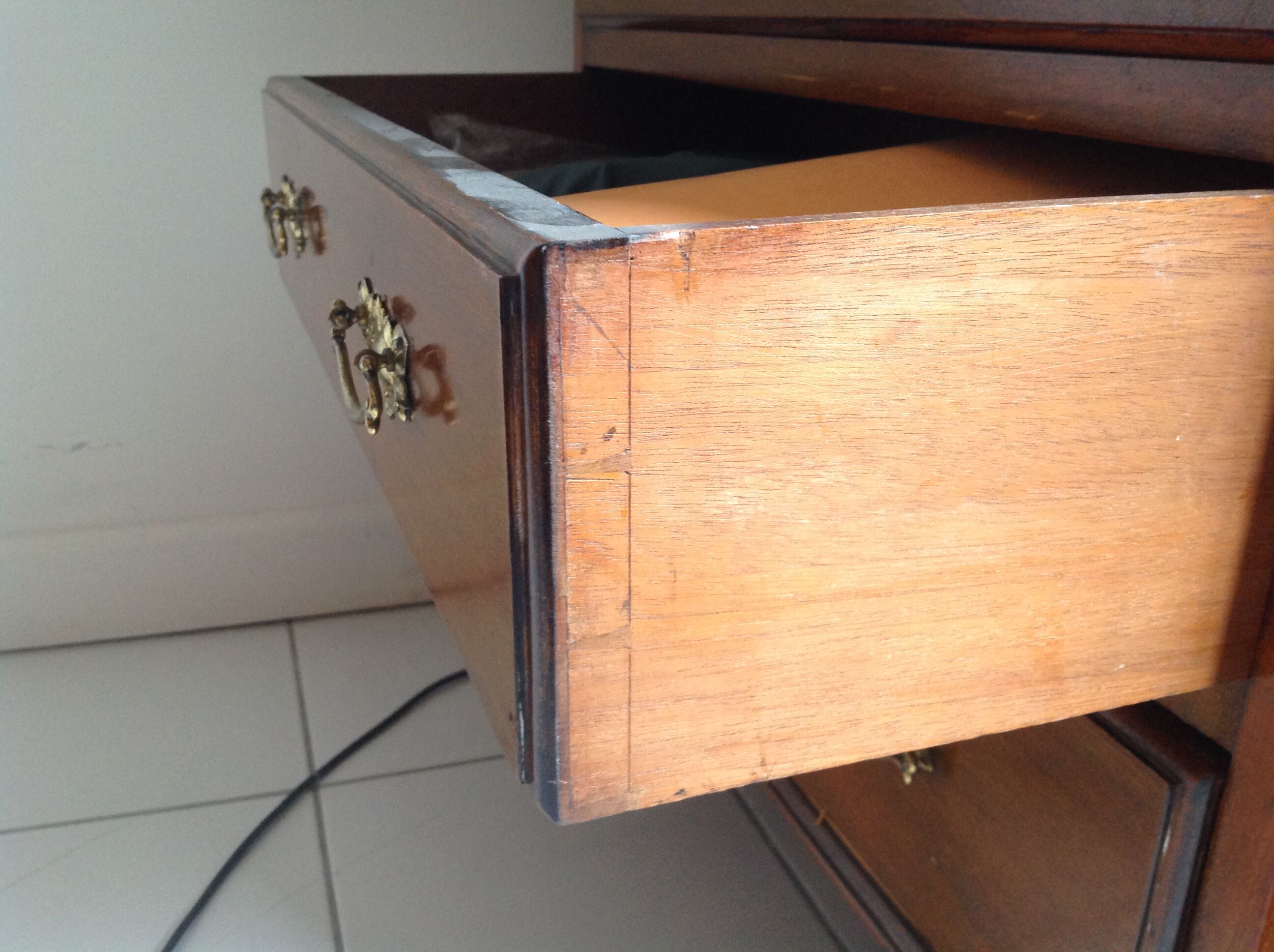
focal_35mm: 35
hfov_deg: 52.7
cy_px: 476
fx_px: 1286
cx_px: 637
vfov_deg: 40.6
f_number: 2.4
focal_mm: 4.28
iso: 160
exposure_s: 1/15
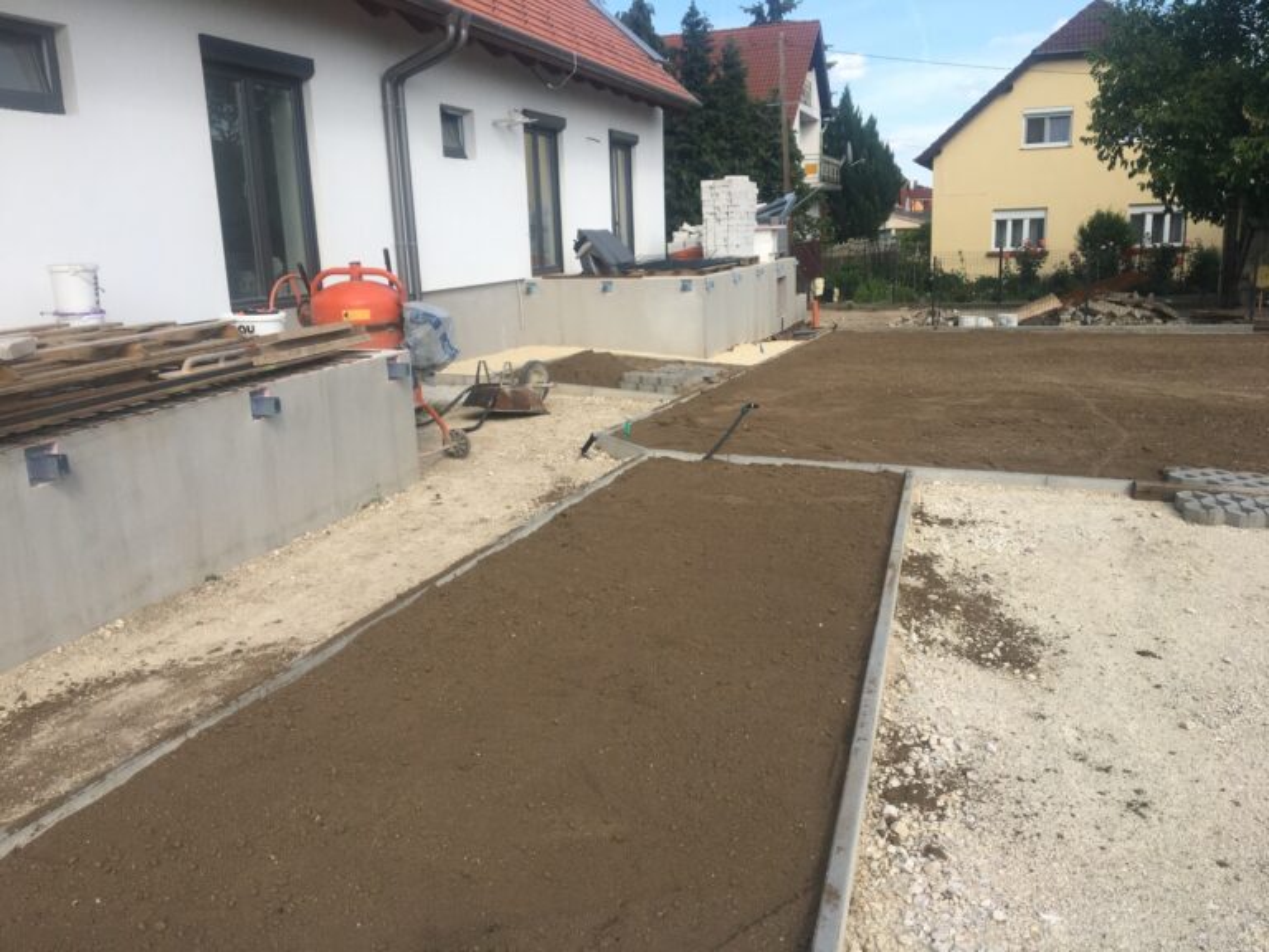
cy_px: 476
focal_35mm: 29
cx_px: 634
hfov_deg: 61.7
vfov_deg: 48.2
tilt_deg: -15.5
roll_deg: +3.2
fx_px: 1063
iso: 25
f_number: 2.2
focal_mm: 4.15
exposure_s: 1/1131
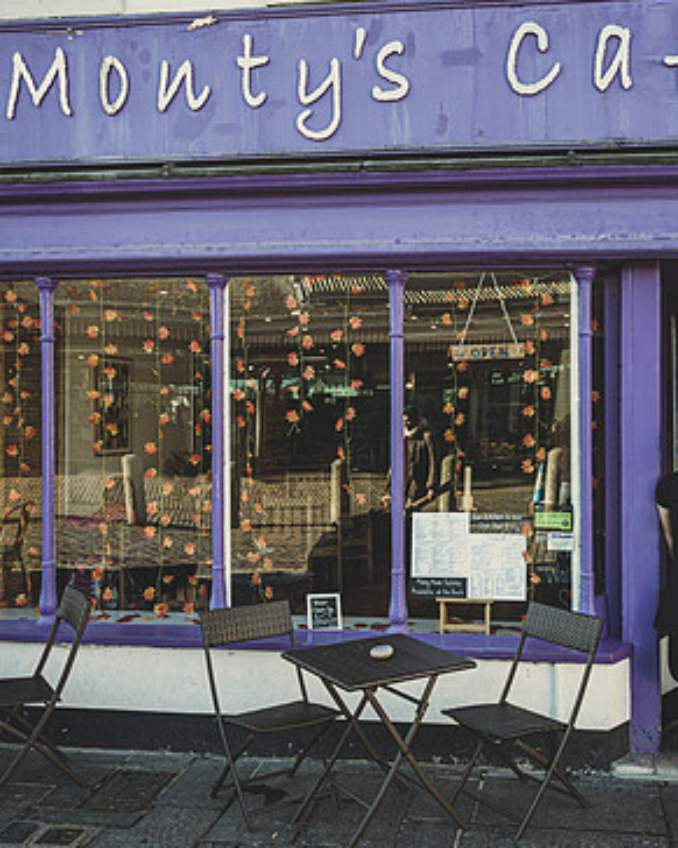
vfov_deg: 45.8
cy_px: 401
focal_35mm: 40
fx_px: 1004
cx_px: 436
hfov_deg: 37.0
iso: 100
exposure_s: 1/160
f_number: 2.8
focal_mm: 24
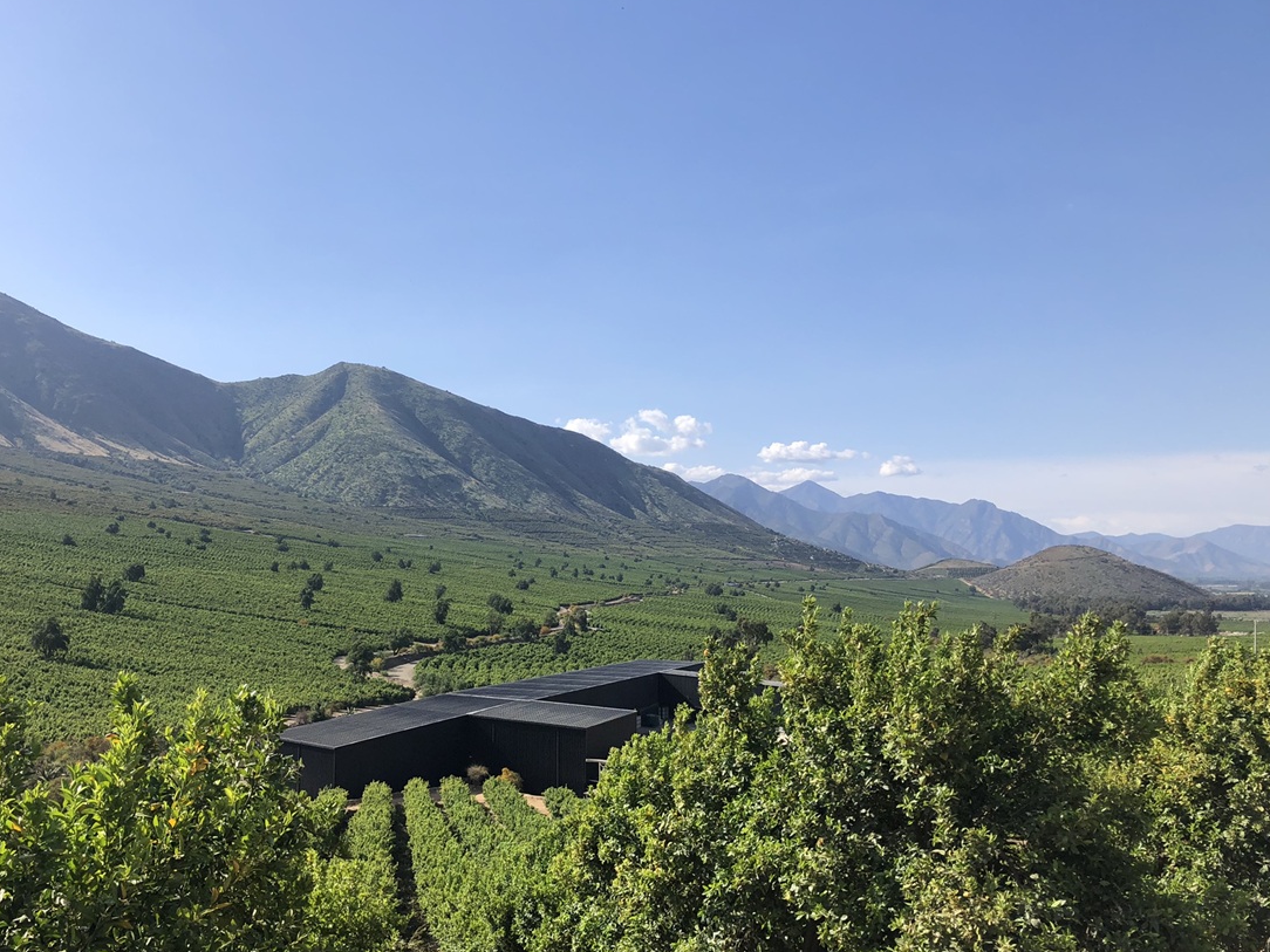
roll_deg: +0.3
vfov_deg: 45.4
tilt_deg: +2.6
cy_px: 509
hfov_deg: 58.2
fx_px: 1137
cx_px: 569
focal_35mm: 31
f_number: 1.8
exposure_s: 1/2208
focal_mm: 3.99
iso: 20
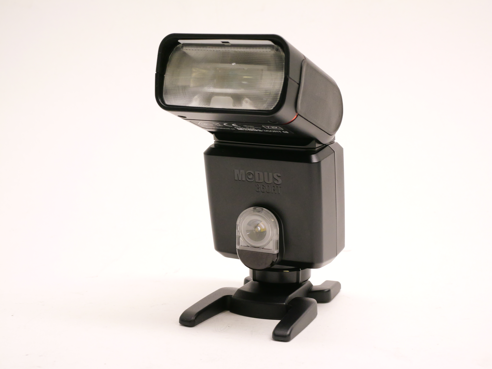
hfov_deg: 32.2
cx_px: 246
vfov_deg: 24.4
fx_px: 853
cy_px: 184
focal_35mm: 60
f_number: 8
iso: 3200
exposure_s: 1/100
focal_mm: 30
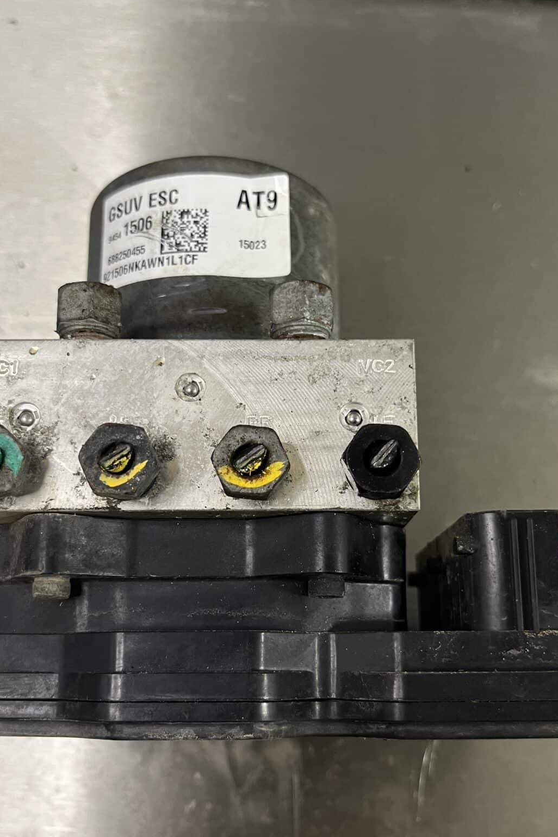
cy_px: 481
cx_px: 278
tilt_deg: -78.5
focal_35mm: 36
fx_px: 837
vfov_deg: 52.9
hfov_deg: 36.9
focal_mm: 5.1
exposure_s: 1/50
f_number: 1.6
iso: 125
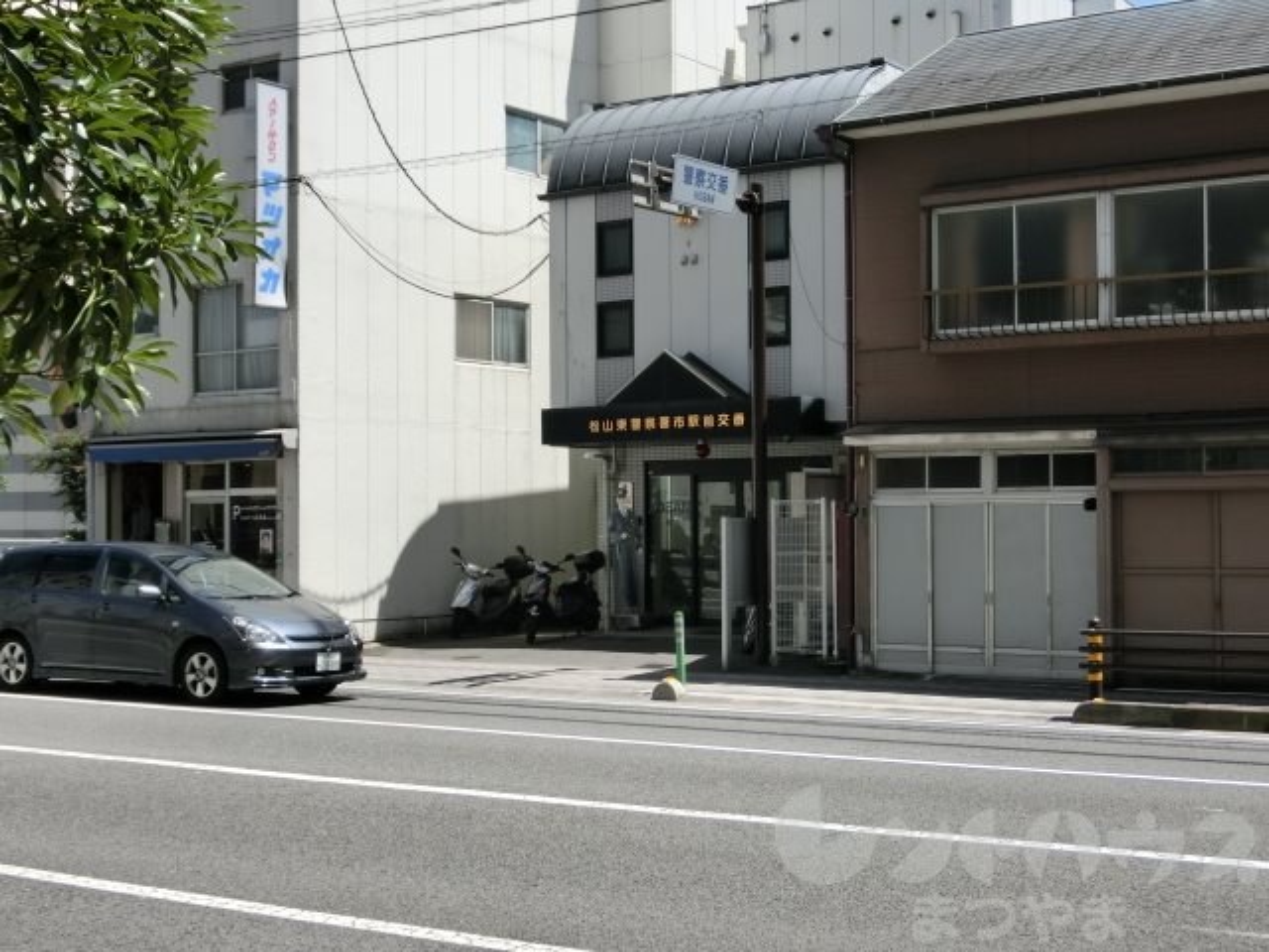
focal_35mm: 50
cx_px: 634
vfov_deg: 29.1
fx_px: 1833
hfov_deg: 38.2
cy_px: 476
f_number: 4.3
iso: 80
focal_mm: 9.16
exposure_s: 1/640
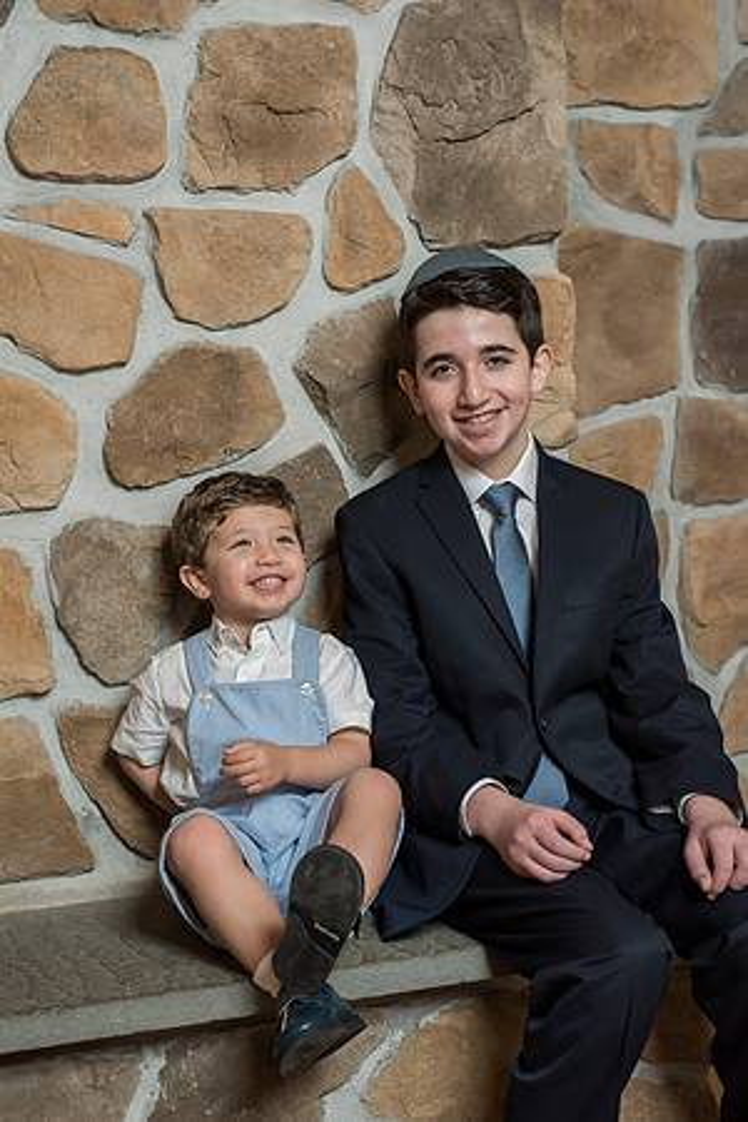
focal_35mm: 50
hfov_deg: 27.0
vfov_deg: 39.6
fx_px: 1558
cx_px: 374
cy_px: 561
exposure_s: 1/125
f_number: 4
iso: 800
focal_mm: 50
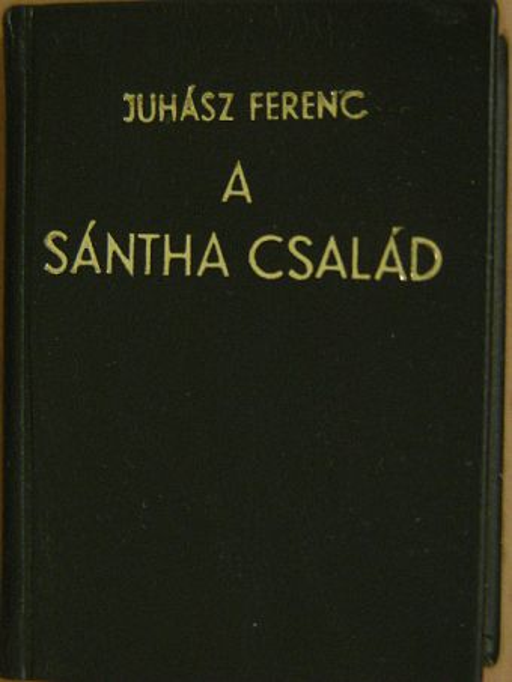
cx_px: 256
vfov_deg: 19.8
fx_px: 1951
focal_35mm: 99
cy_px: 341
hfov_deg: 14.9
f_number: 3.5
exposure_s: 1/21.1
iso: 200
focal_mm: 16.5
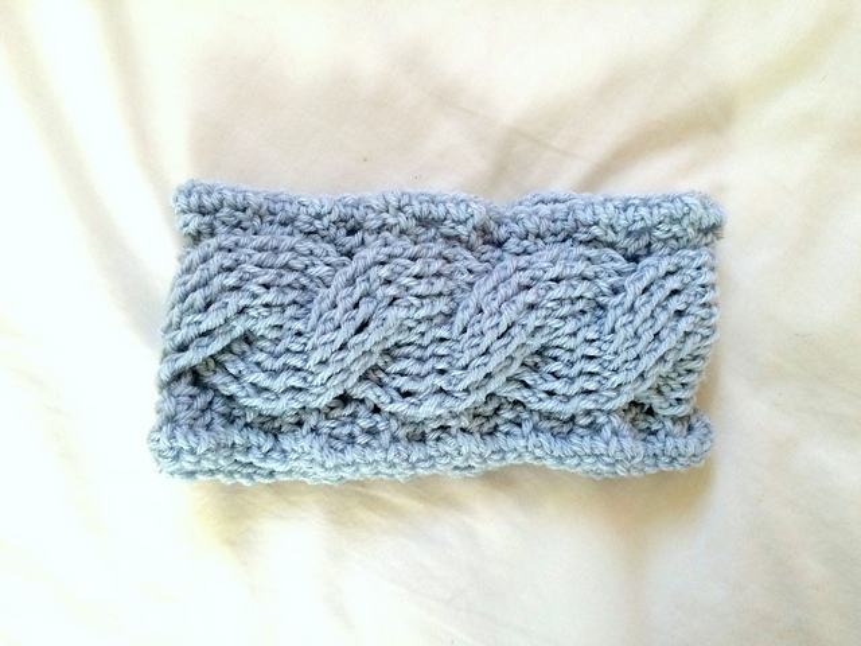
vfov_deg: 48.2
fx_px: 721
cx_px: 430
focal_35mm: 29
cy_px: 323
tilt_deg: -85.3
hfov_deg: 61.7
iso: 64
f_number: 2.2
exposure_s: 1/30
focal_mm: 4.15
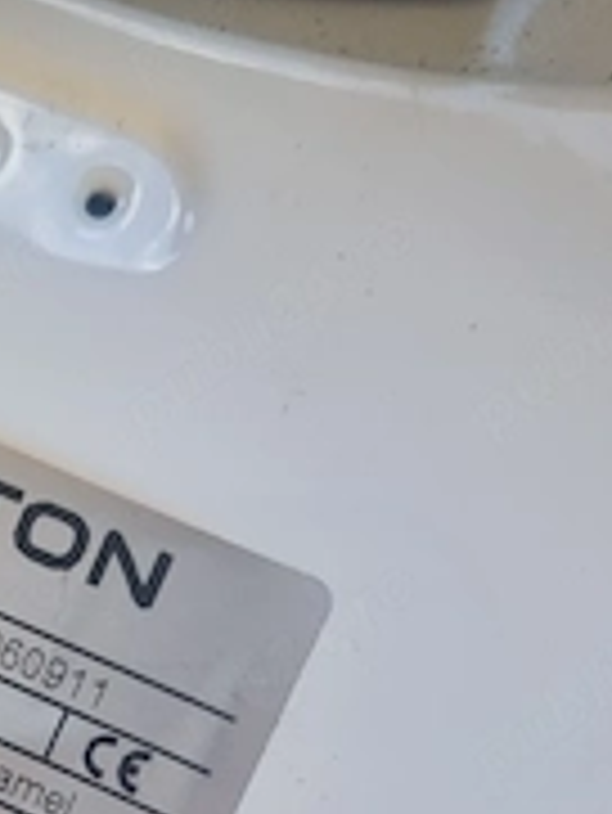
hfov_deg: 26.2
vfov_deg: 34.2
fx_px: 1248
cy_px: 729
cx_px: 9
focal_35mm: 53
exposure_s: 1/100
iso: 50
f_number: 1.8
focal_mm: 6.7
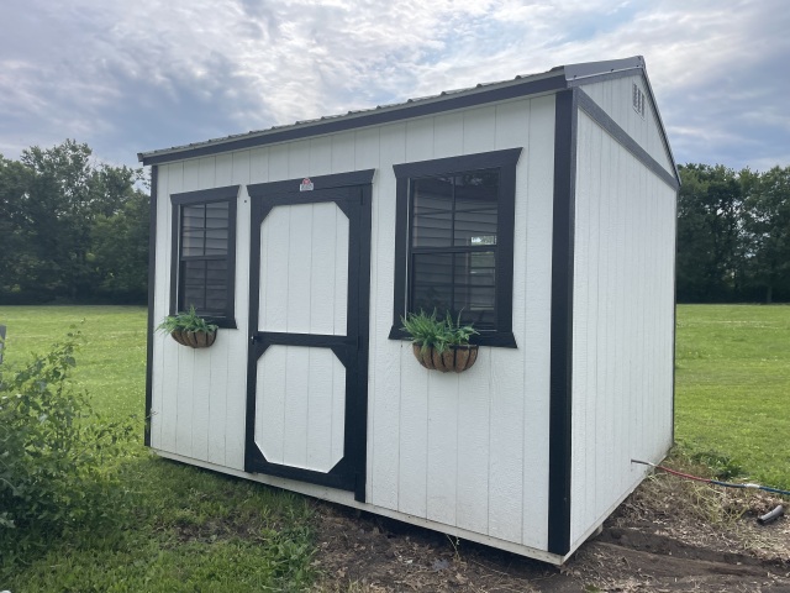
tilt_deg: +1.8
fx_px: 593
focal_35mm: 26
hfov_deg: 67.3
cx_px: 395
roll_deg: +0.5
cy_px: 296
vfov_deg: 53.1
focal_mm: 4.2
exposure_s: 1/3205
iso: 32
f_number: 1.6
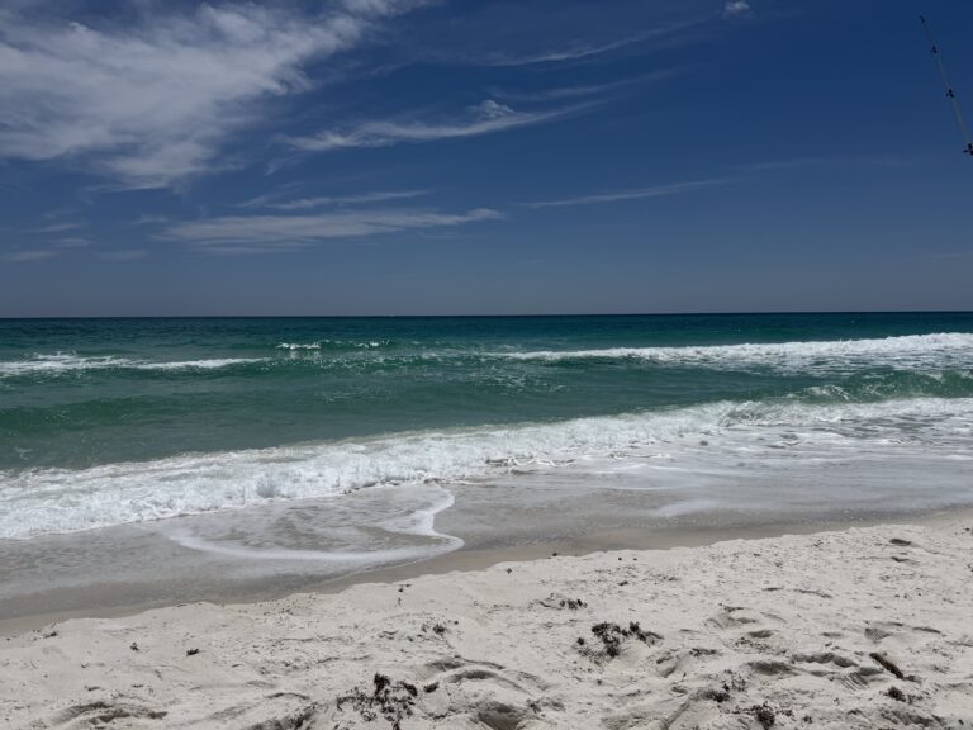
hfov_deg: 71.6
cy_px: 365
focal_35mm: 24
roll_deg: +0.8
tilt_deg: -3.6
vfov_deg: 56.8
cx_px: 486
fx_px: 675
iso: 100
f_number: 1.78
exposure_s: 1/32258
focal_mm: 6.76
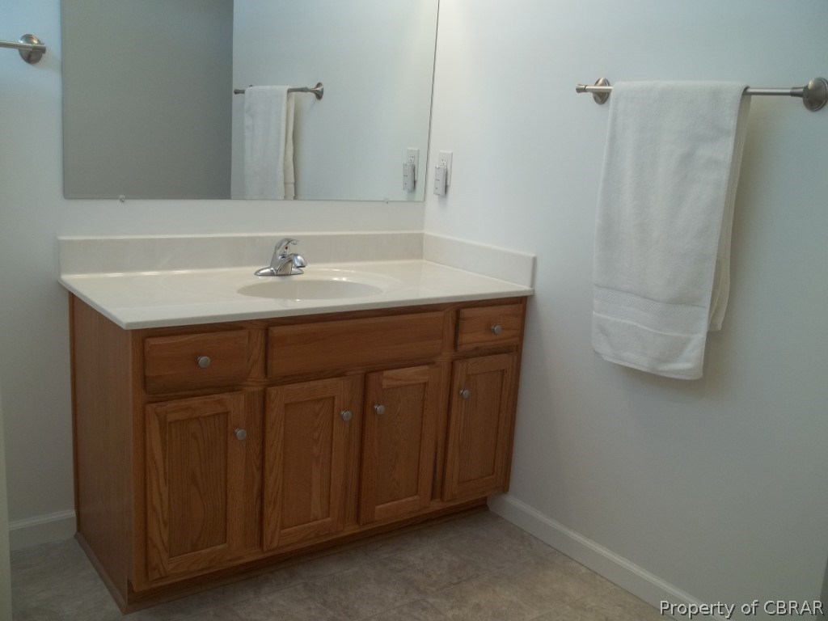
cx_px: 414
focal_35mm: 33
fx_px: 789
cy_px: 310
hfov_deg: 55.4
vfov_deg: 42.9
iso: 98
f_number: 3.3
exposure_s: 1/30
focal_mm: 5.9
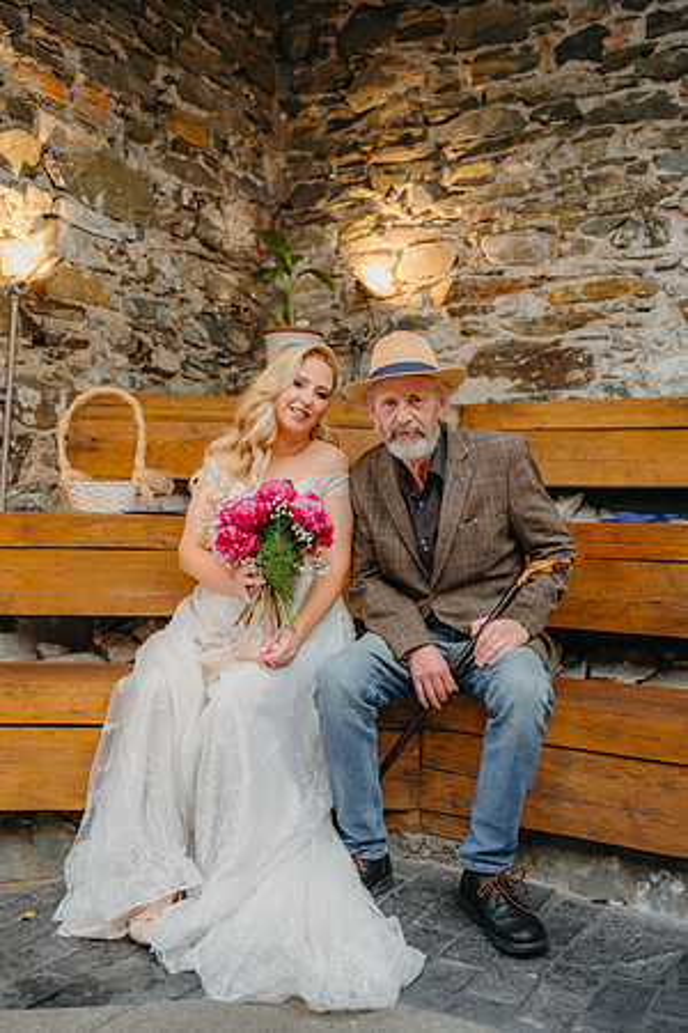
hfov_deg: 37.9
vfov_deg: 54.4
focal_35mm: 35
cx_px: 344
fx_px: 1003
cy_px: 516
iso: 400
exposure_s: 1/200
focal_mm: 35
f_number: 2
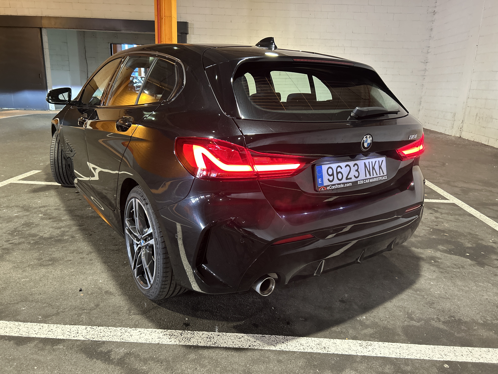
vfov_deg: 53.1
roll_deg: -2.0
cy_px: 187
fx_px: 374
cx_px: 249
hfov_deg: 67.3
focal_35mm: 26
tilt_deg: -15.7
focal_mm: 5.7
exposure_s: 1/60
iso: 640
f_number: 1.5
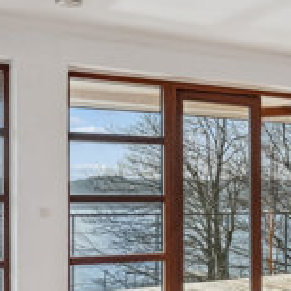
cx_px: 312
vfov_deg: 22.9
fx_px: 713
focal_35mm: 75
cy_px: 211
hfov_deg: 21.9
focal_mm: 17
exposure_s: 1/400
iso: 200
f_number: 8
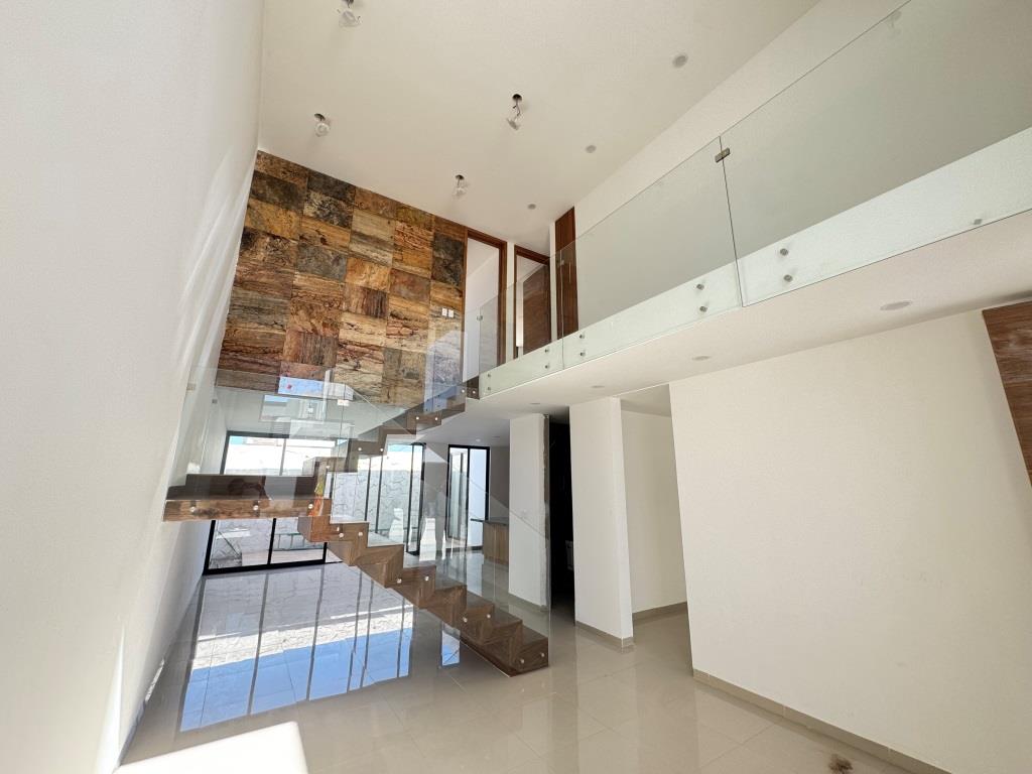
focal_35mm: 14
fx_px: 417
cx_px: 516
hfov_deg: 102.1
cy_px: 387
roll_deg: +0.4
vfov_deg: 85.7
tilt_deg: +13.5
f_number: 2.2
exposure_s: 1/99
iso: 50
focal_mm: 2.22
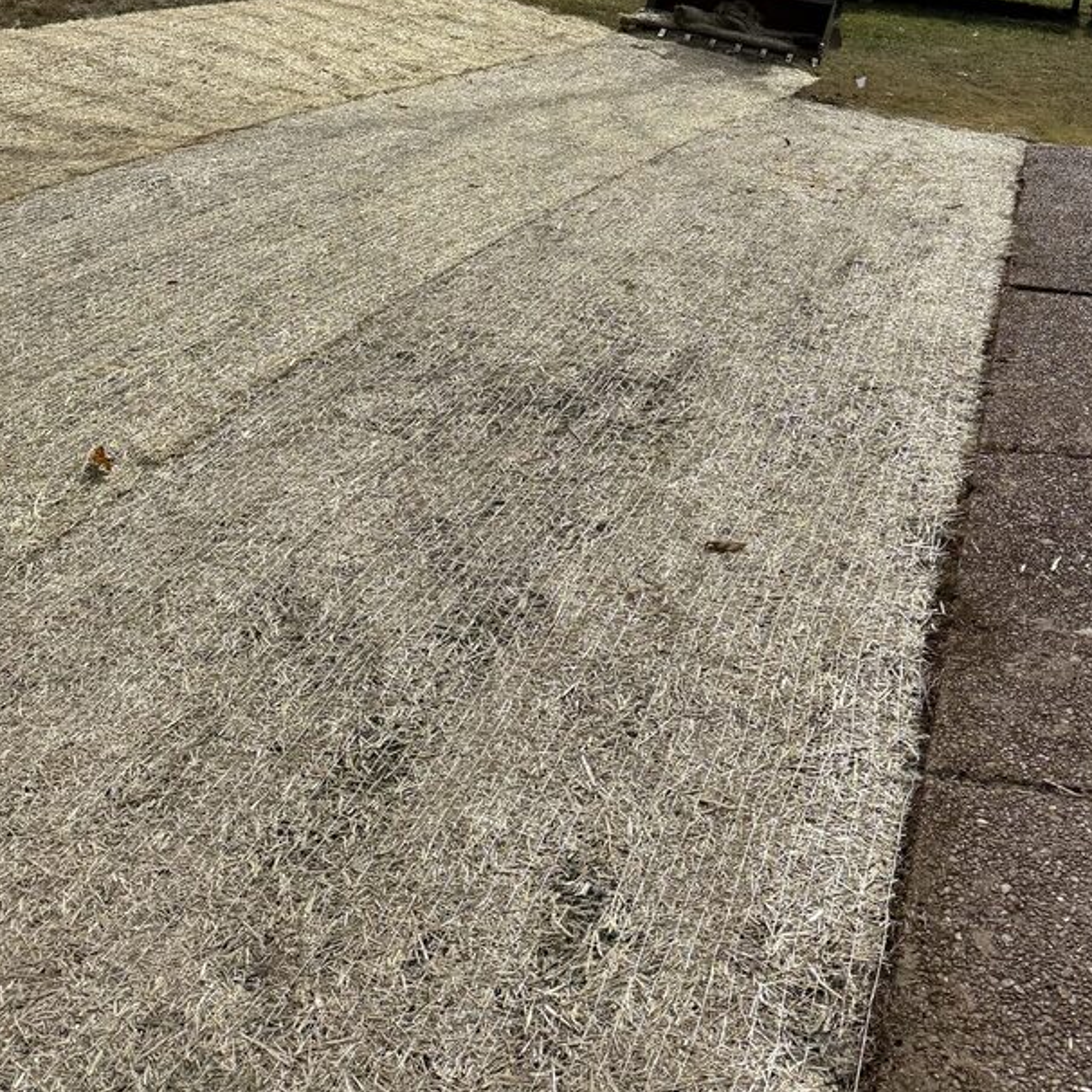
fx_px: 1499
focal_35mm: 42
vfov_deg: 37.1
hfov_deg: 40.0
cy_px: 81
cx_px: 591
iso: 80
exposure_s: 1/4405
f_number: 1.78
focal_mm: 6.76
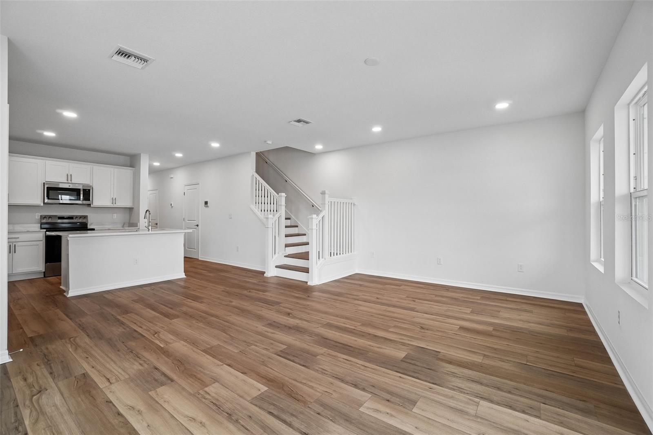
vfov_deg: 77.3
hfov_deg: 100.4
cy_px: 218
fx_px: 272
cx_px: 326
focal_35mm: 15
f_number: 8
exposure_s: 1/30
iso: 320
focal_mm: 10
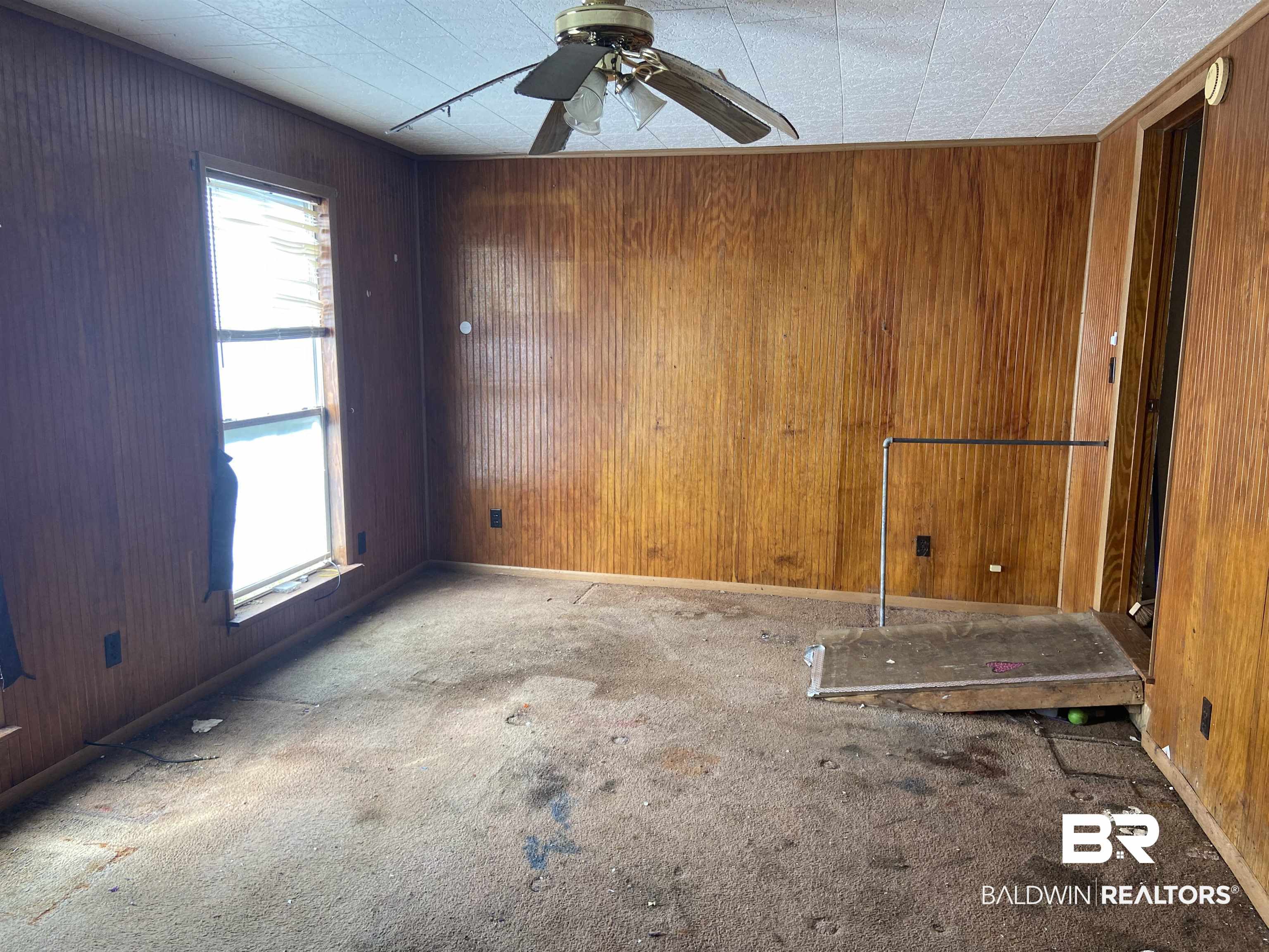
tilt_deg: -9.0
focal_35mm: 26
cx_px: 634
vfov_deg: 53.1
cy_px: 476
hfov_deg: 67.3
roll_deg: -0.7
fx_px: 953
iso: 80
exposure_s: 1/121
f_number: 1.8
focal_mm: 4.25
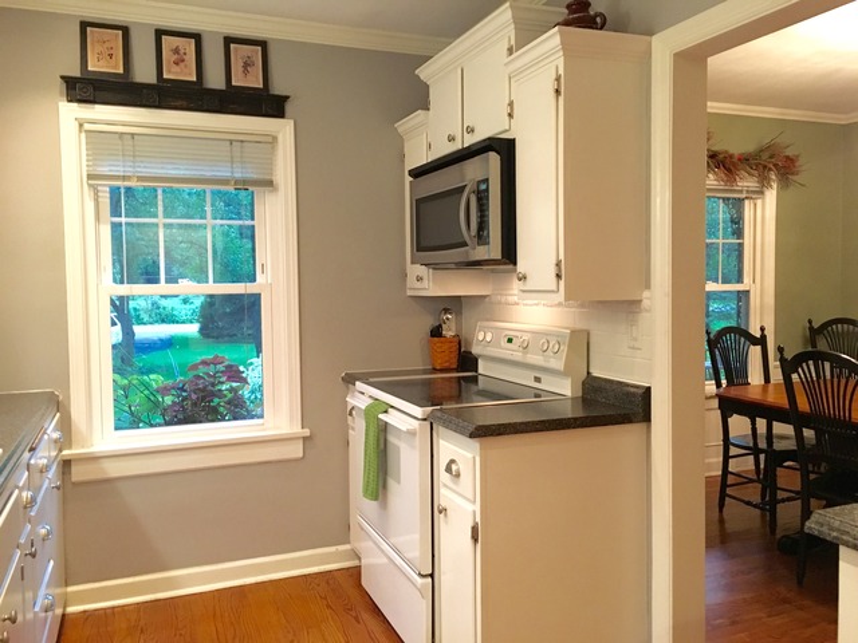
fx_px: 719
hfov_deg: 61.7
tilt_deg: -0.9
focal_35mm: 29
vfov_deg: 48.2
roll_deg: +1.1
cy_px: 322
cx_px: 429
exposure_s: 1/30
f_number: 2.2
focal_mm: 4.15
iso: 200
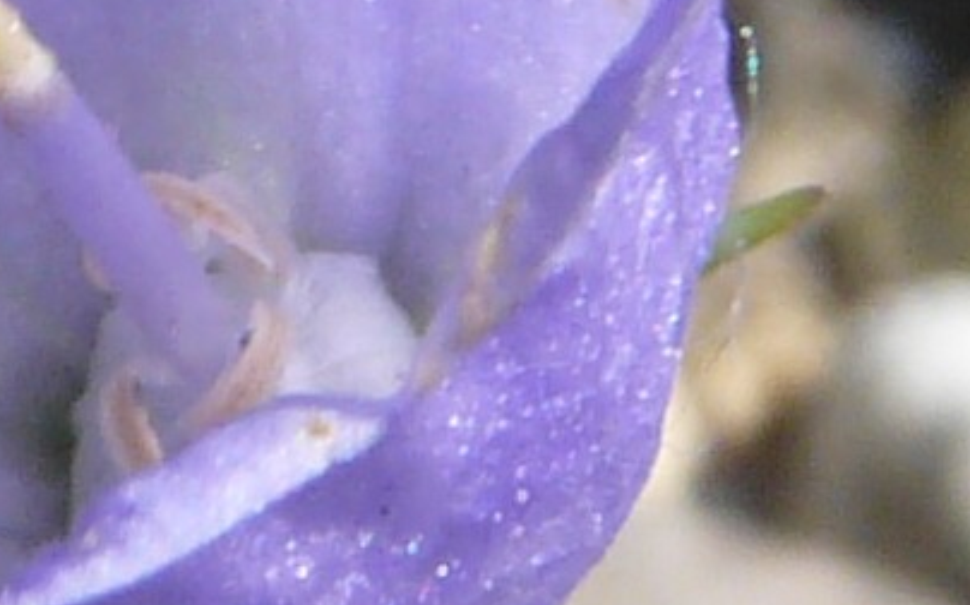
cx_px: 622
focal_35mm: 183
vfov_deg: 7.1
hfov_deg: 11.4
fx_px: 4835
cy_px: -94
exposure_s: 1/160
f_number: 8
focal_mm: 7.2
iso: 100
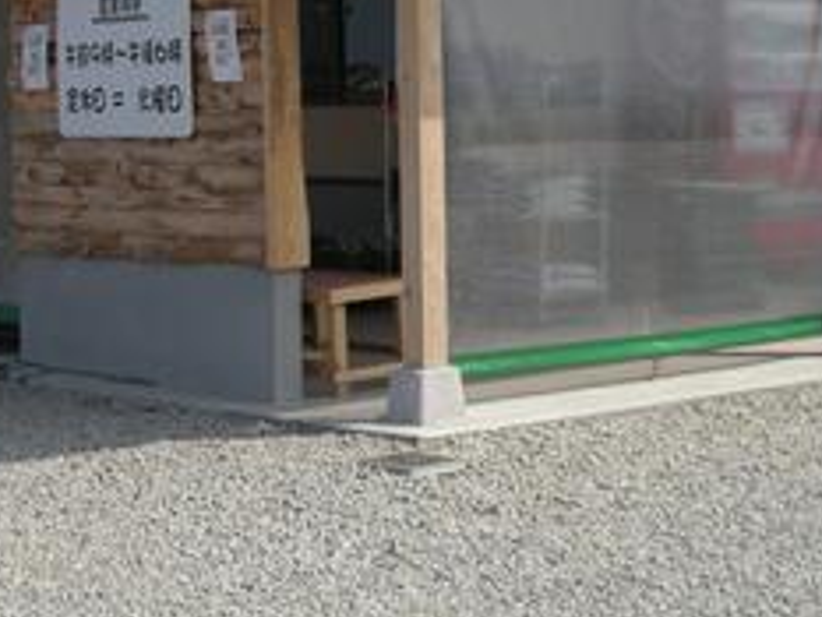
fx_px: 2281
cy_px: 81
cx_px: 286
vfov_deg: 15.3
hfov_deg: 20.4
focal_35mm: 96
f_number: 5.7
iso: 64
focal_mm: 5.7
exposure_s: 1/348
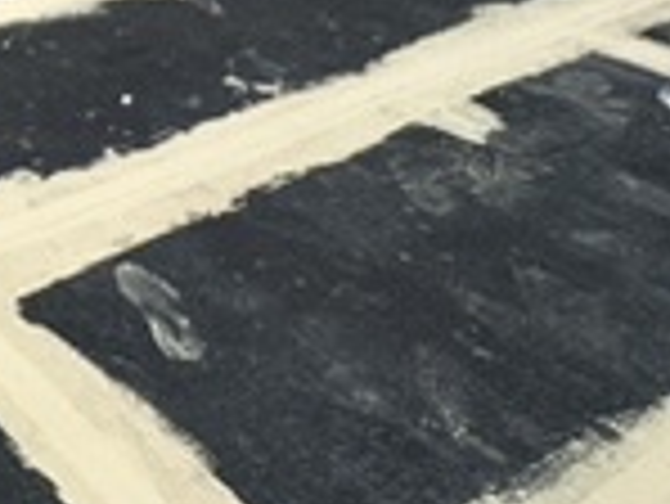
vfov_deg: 28.4
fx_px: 872
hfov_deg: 27.5
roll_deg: -1.5
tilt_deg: -11.3
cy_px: -90
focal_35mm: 45
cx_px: -355
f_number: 2.2
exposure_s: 1/1383
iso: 50
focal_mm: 2.22
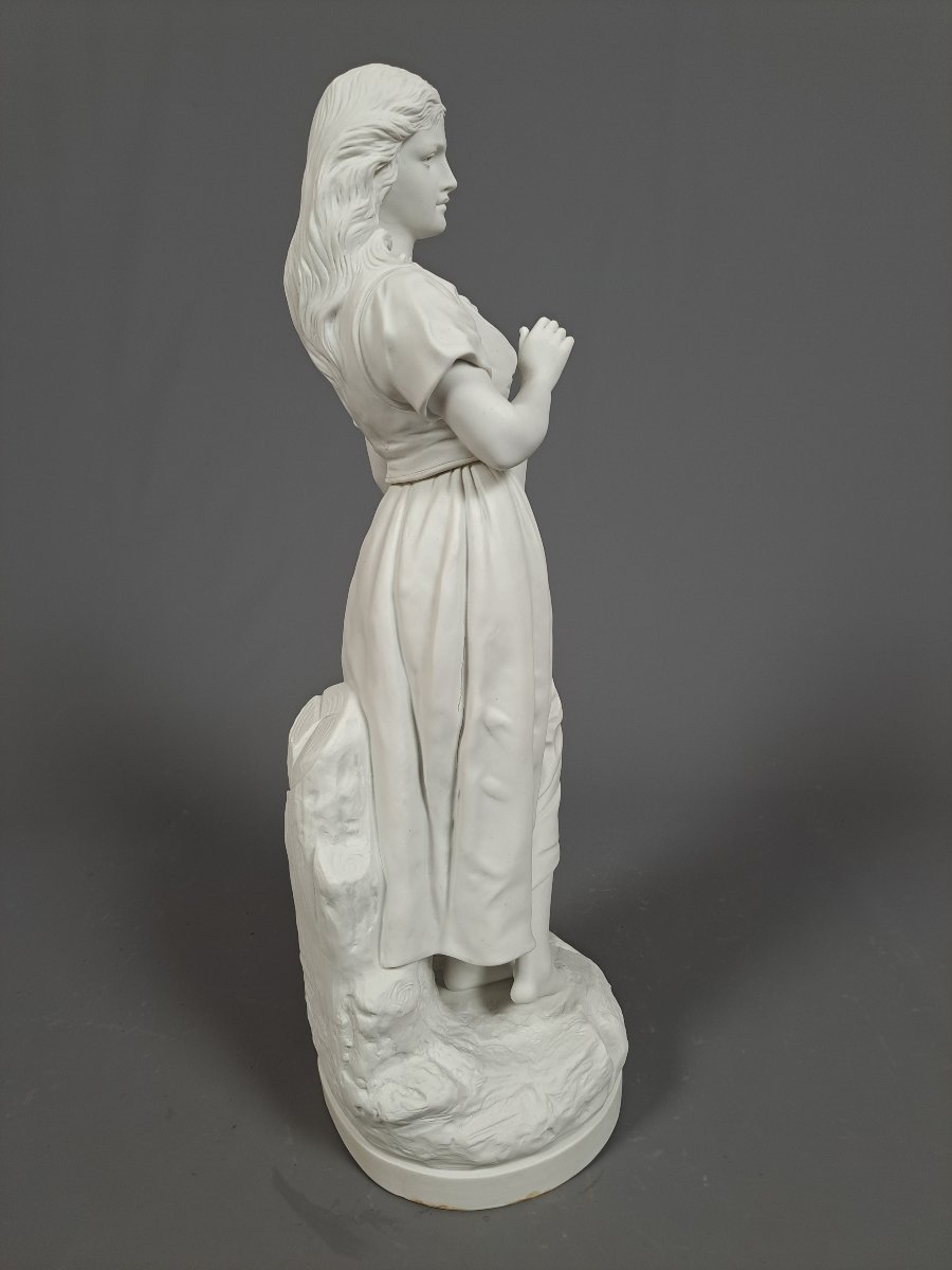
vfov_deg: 71.6
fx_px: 880
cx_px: 476
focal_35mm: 24
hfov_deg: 56.8
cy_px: 635
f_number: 1.8
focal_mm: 5.23
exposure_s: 1/50
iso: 125
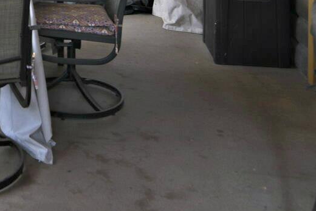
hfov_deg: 29.5
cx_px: -10
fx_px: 553
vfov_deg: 19.2
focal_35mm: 63
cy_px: -96
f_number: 2.8
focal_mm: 16
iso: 64
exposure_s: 1/20
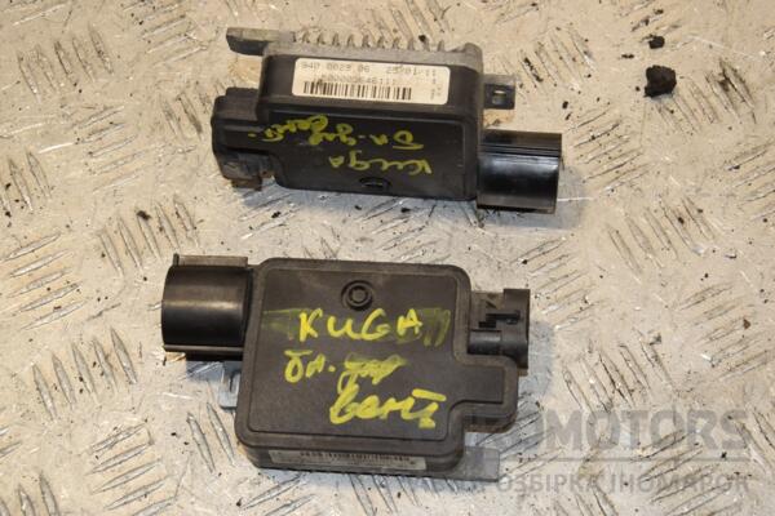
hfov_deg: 28.1
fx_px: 1550
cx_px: 388
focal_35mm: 72
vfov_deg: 18.9
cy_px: 258
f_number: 11
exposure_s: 1/200
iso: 800
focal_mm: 48
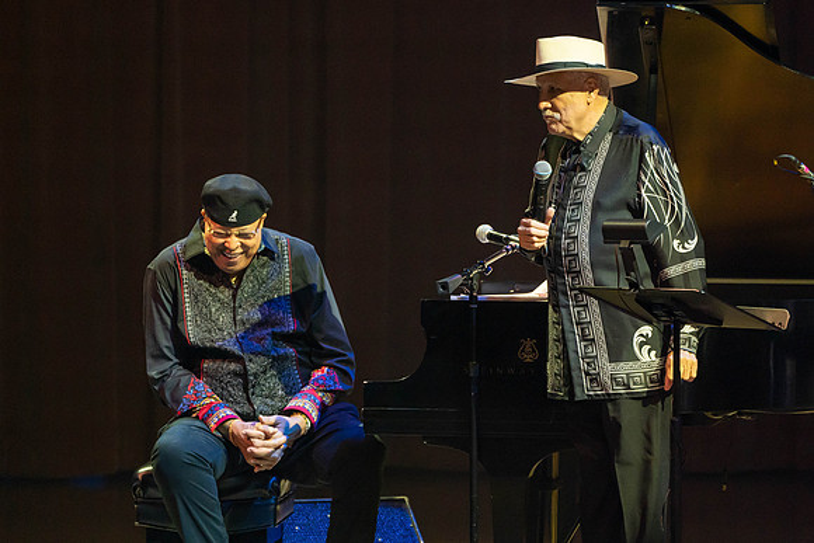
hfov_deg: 5.5
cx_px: 415
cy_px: 279
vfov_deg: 3.7
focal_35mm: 372
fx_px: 8409
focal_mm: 297
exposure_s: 1/250
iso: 3200
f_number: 5.6
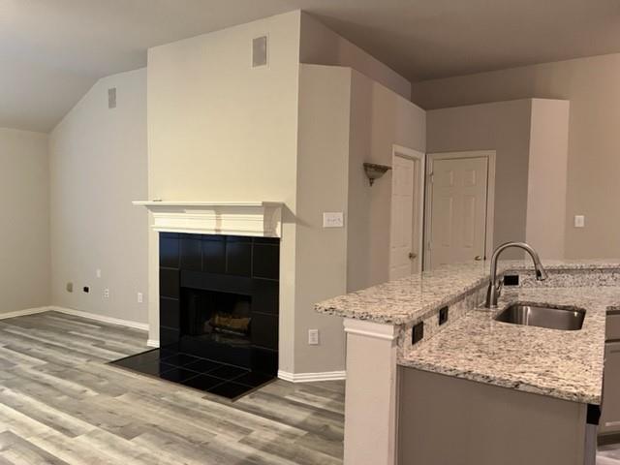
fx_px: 466
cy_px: 232
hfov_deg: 67.3
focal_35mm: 26
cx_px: 310
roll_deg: -0.1
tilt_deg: -4.0
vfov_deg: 53.1
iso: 400
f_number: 1.6
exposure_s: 1/60
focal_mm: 5.1
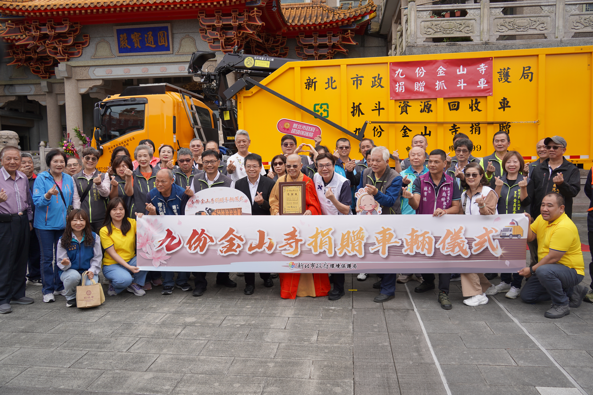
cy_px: 198
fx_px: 461
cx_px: 296
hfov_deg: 65.5
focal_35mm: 28
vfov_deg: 46.4
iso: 100
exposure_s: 1/400
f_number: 4.5
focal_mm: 28
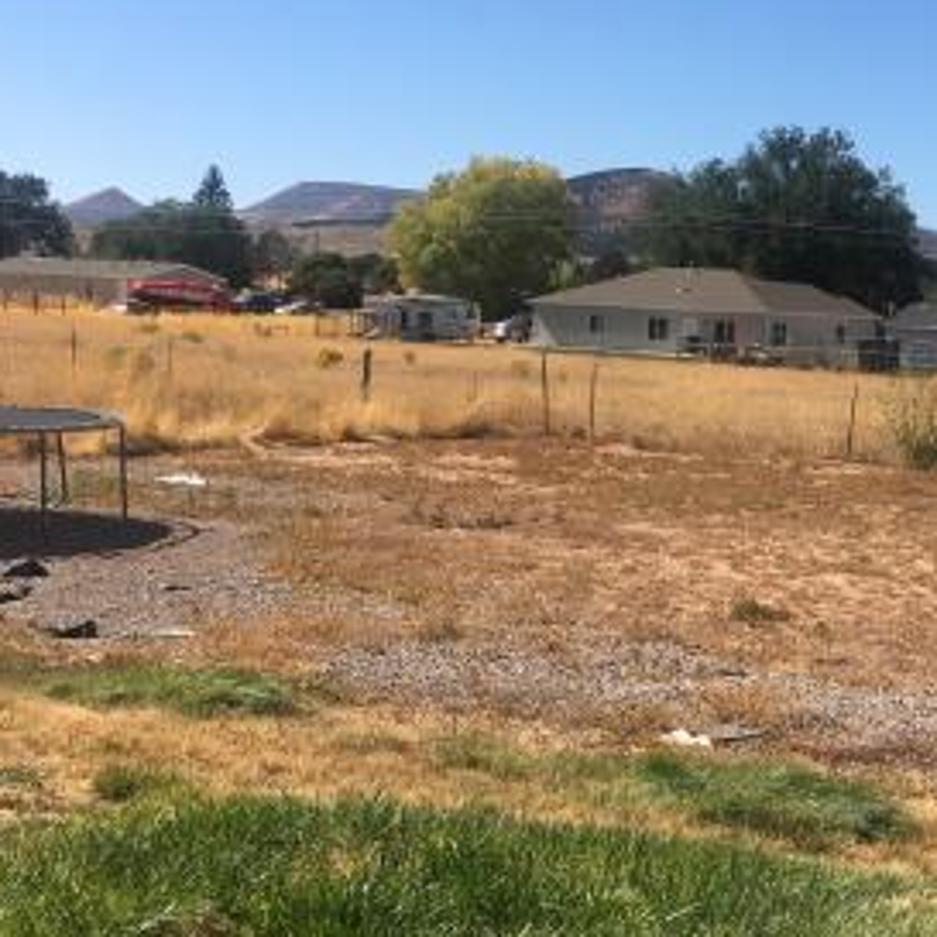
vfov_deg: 28.6
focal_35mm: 60
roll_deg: -1.1
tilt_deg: -5.0
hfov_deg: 27.6
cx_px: 841
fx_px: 1837
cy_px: 453
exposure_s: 1/1923
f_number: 2.2
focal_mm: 4.15
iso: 25
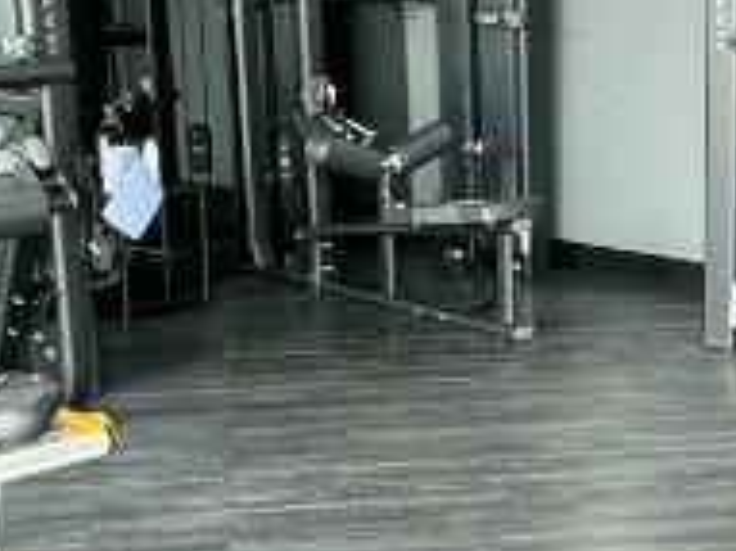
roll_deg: -0.2
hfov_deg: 24.5
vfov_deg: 19.6
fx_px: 1594
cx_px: 778
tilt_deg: -12.1
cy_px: 301
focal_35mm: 75
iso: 320
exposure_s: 1/100
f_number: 2.2
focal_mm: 2.22
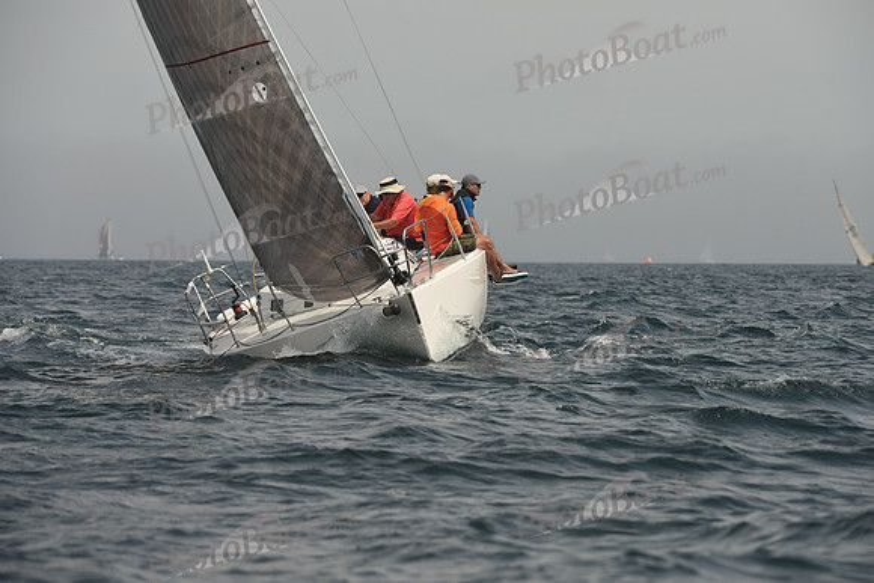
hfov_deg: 6.9
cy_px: 292
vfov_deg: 4.6
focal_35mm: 300
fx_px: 7285
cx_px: 437
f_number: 8
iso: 250
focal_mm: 300
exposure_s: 1/800
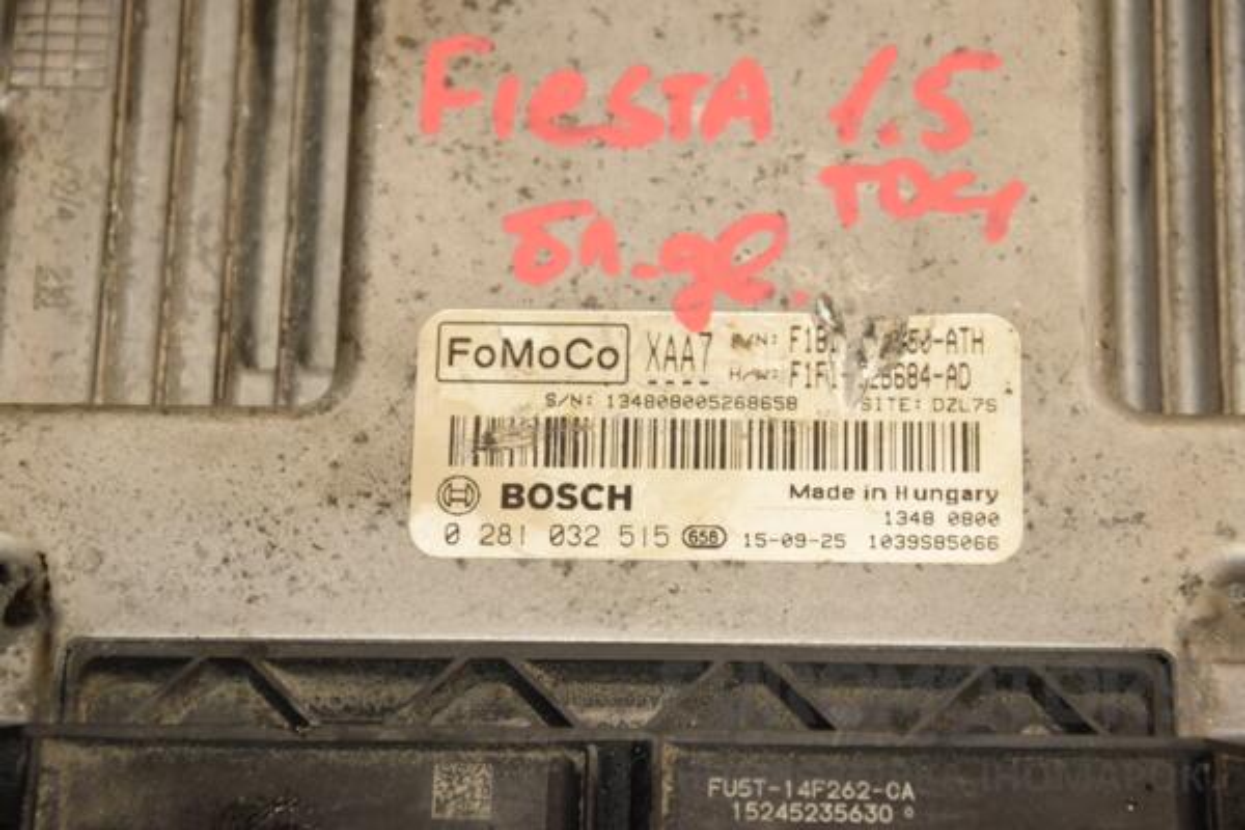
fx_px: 5446
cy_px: 415
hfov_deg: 13.0
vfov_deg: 8.7
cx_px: 622
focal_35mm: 158
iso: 800
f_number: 8
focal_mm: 105
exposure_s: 1/200
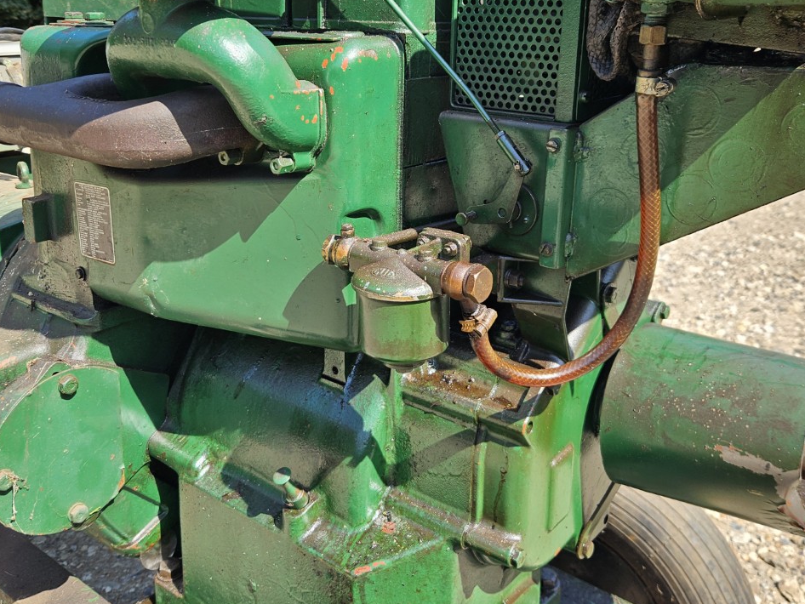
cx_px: 389
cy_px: 203
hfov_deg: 52.6
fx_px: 814
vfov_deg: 40.2
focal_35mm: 35
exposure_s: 1/505
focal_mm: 5.4
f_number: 1.8
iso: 25
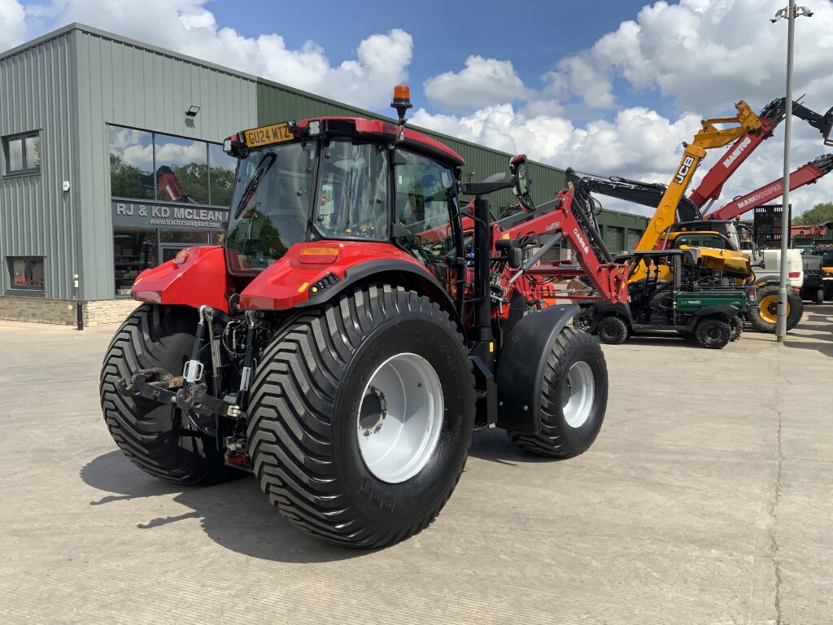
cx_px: 416
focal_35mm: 29
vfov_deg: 48.2
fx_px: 698
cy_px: 312
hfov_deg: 61.7
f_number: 1.8
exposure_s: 1/1984
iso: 16
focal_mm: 3
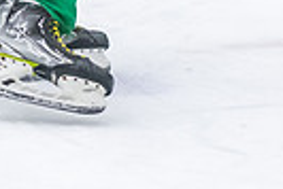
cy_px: -268
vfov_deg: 3.3
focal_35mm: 418
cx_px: 55
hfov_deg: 4.9
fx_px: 3289
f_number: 2.8
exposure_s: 1/800
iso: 4000
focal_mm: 70
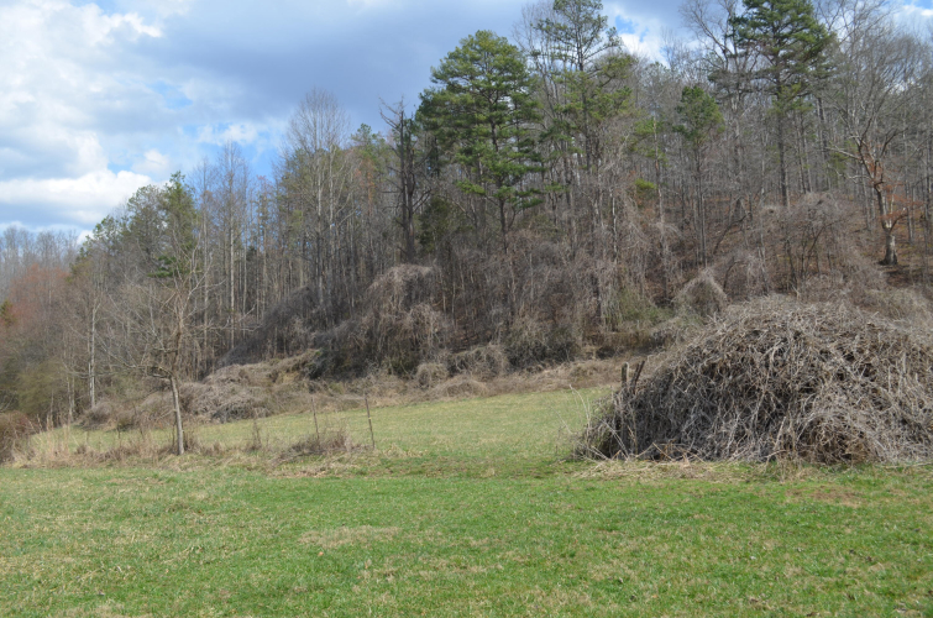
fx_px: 853
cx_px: 466
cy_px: 309
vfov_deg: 39.8
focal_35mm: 33
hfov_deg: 57.3
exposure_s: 1/250
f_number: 8
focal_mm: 22
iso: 125
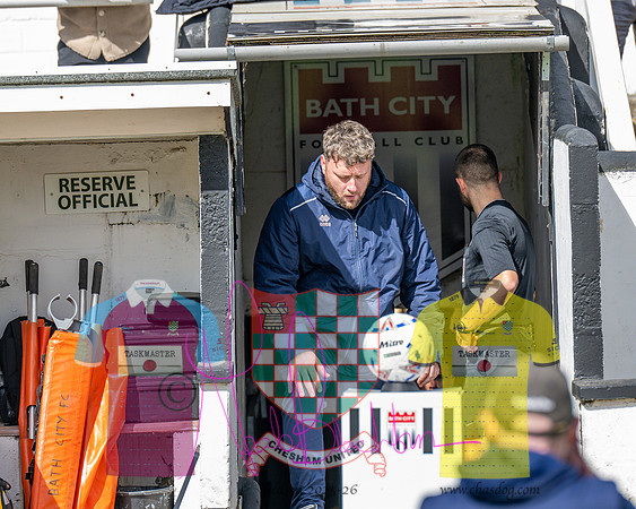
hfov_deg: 5.7
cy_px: 254
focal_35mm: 338
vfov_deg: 4.6
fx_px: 6360
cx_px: 318
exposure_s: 1/1000
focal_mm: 200
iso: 200
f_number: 4
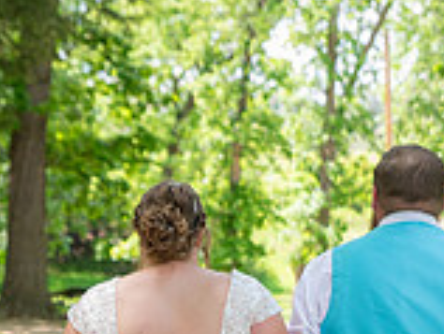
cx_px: 325
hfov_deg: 9.4
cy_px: 405
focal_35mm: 211
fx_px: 2710
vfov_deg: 7.0
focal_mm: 50
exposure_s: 1/160
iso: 200
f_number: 4
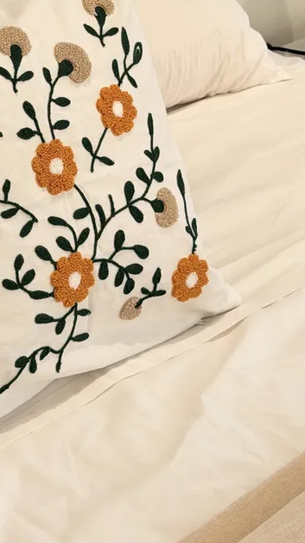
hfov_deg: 13.3
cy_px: 128
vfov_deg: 23.4
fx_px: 1295
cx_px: 22
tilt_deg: -22.8
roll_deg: +0.3
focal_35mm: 90
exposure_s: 1/111
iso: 100
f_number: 1.78
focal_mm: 6.76
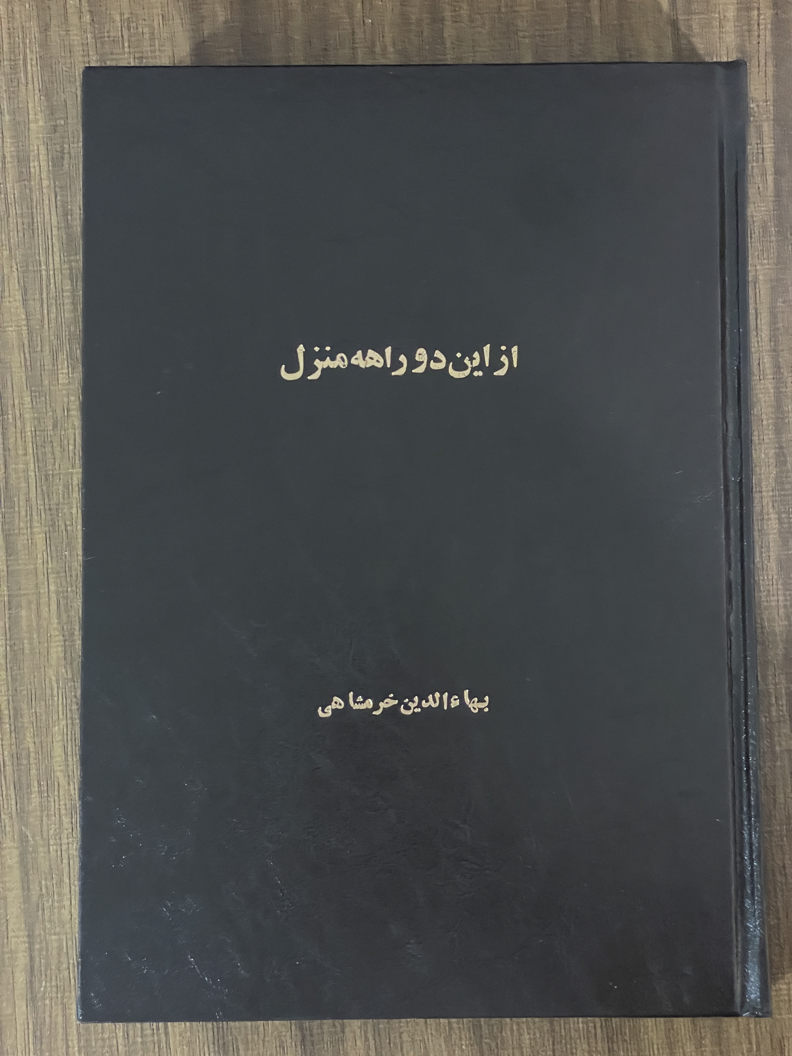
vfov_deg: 36.8
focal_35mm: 52
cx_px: 396
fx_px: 1586
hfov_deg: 28.0
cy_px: 528
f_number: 2
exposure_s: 1/30
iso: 1600
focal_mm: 6
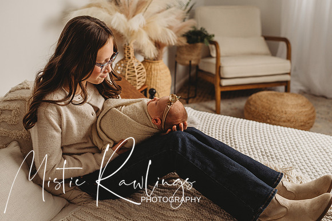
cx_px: 166
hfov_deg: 46.2
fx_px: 390
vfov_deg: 31.7
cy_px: 110
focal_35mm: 42
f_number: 3.2
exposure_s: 1/125
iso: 200
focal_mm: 35
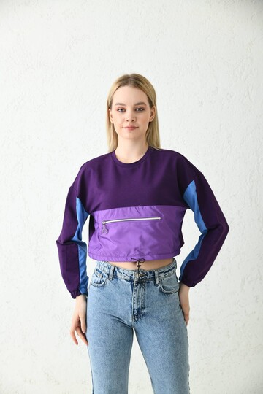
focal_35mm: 60
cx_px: 132
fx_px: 657
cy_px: 197
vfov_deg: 33.4
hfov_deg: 22.6
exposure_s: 1/160
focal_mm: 60
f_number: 5.6
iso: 100
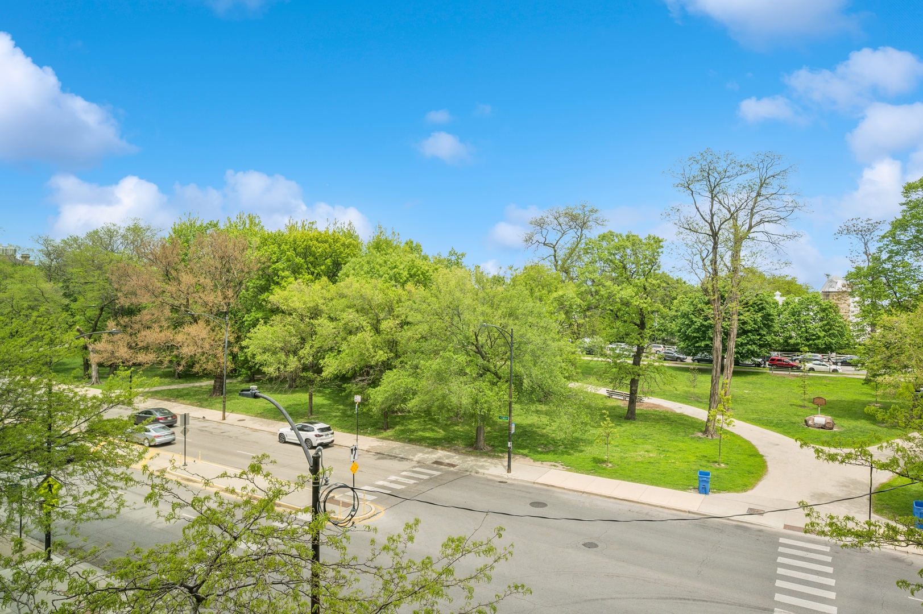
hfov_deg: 78.6
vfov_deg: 57.2
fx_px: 564
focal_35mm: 22
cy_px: 307
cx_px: 462
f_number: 11
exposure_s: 1/50
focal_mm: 22
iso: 100
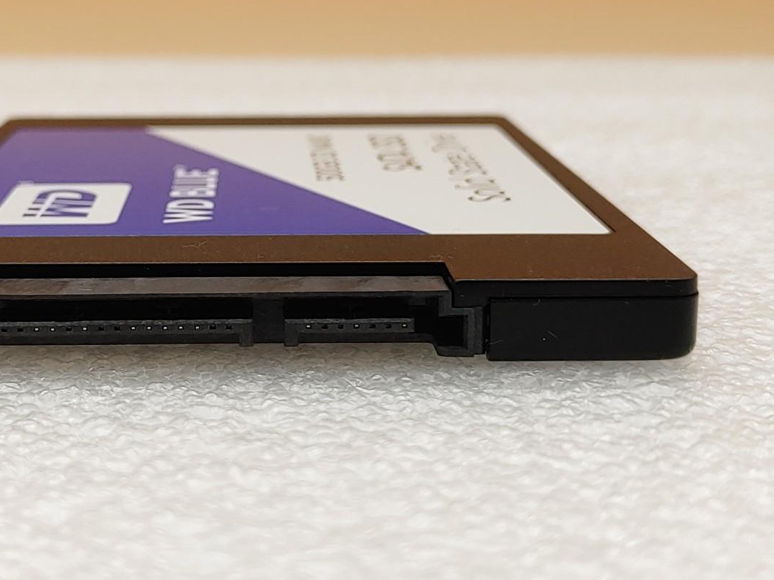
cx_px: 259
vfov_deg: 22.2
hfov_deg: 29.2
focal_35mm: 66
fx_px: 1476
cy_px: 244
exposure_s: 1/191
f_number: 1.8
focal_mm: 4.36
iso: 50
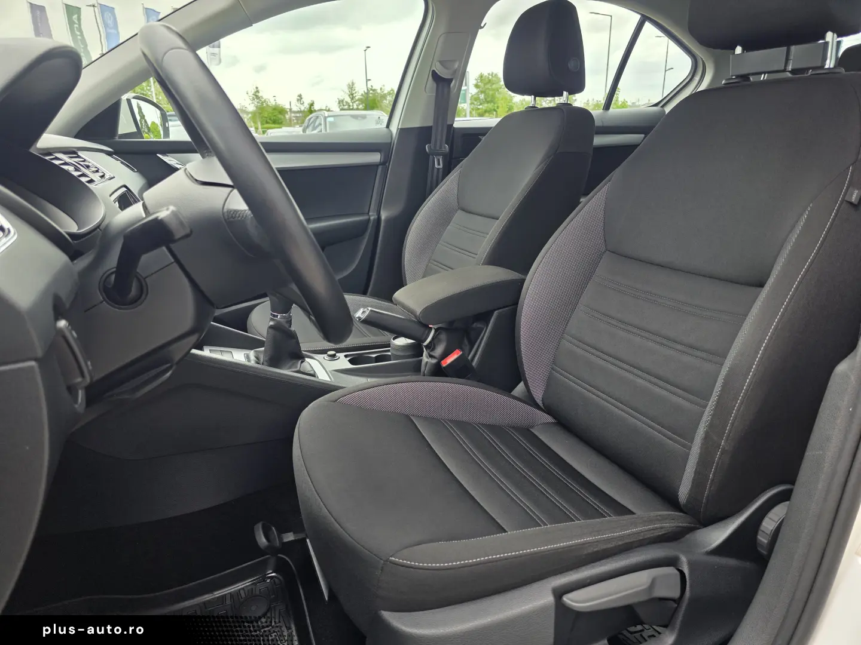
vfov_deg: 58.9
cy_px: 322
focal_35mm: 23
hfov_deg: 73.9
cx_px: 430
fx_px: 572
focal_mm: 6.3
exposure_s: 1/180
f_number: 1.7
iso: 40
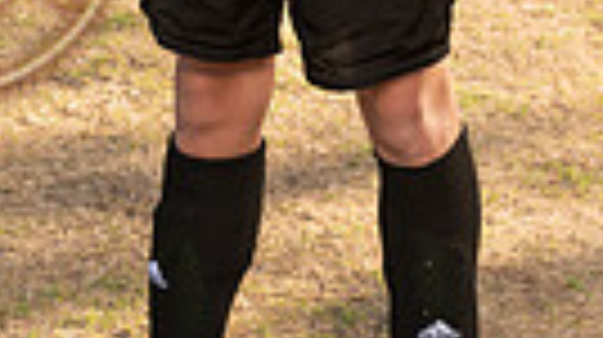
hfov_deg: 12.7
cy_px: -203
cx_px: 367
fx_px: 2699
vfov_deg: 7.0
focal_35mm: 169
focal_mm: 48
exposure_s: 1/250
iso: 100
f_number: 4
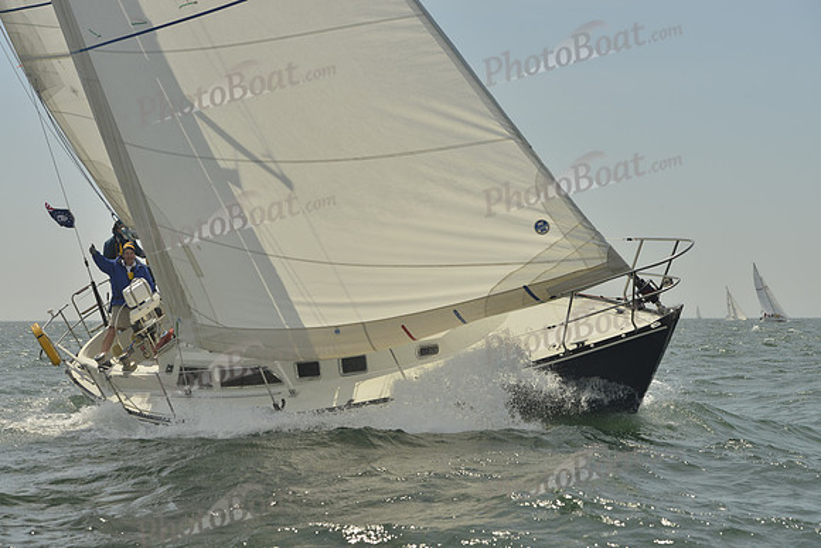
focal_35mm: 70
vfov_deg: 19.5
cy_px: 274
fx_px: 1597
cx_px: 410
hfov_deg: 28.8
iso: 200
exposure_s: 1/1250
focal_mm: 70
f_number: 8
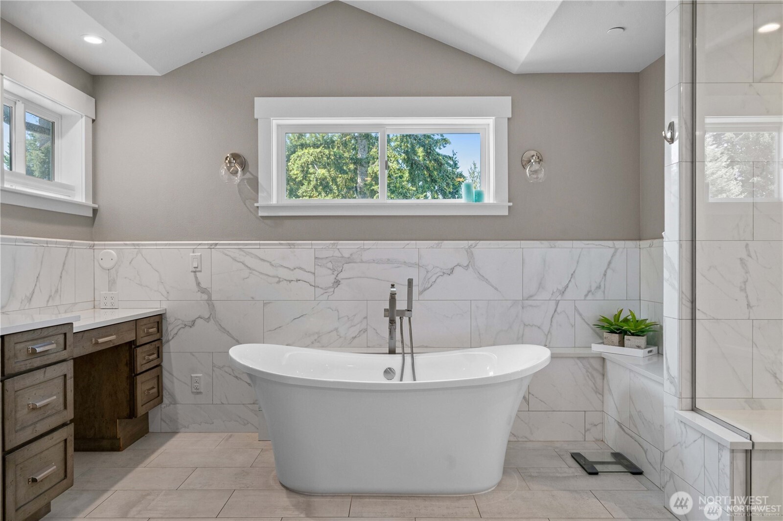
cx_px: 392
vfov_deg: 53.1
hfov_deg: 73.8
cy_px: 260
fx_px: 522
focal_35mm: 24
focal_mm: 24
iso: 1000
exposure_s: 1/15
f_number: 8
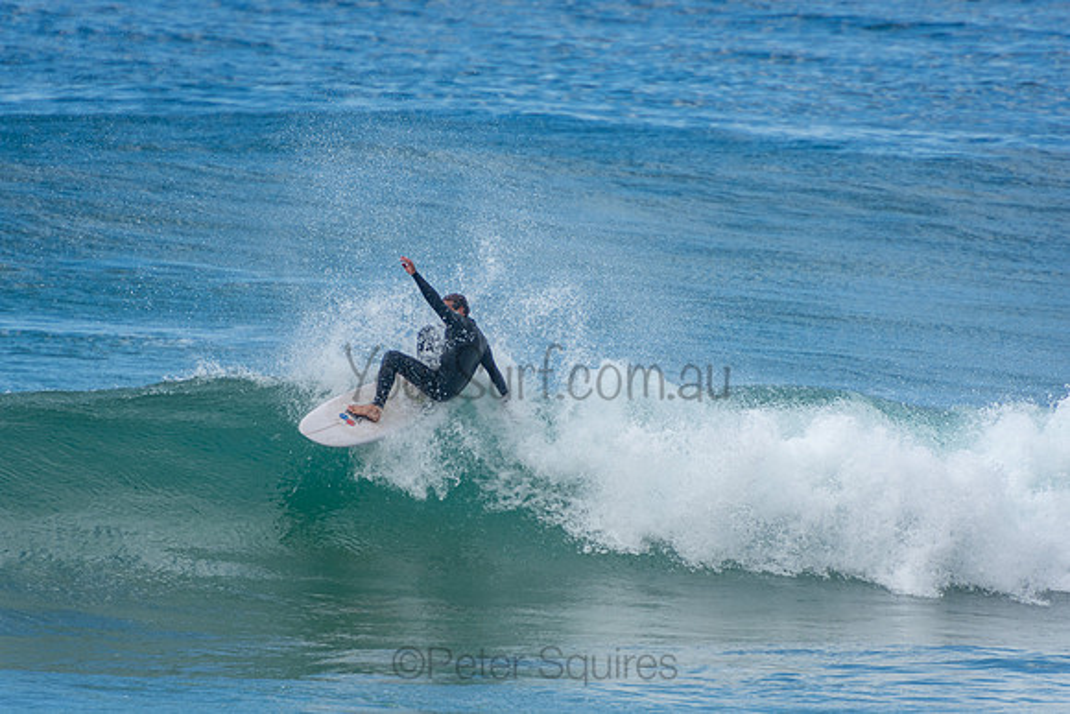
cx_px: 535
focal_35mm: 600
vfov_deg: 2.3
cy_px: 357
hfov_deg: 3.4
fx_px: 17837
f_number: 5.6
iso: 250
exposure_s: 1/1250
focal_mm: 400
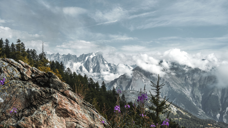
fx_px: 254
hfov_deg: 48.4
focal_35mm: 42
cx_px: 114
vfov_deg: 28.4
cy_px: 66
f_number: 11
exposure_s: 1/100
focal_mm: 40
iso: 64
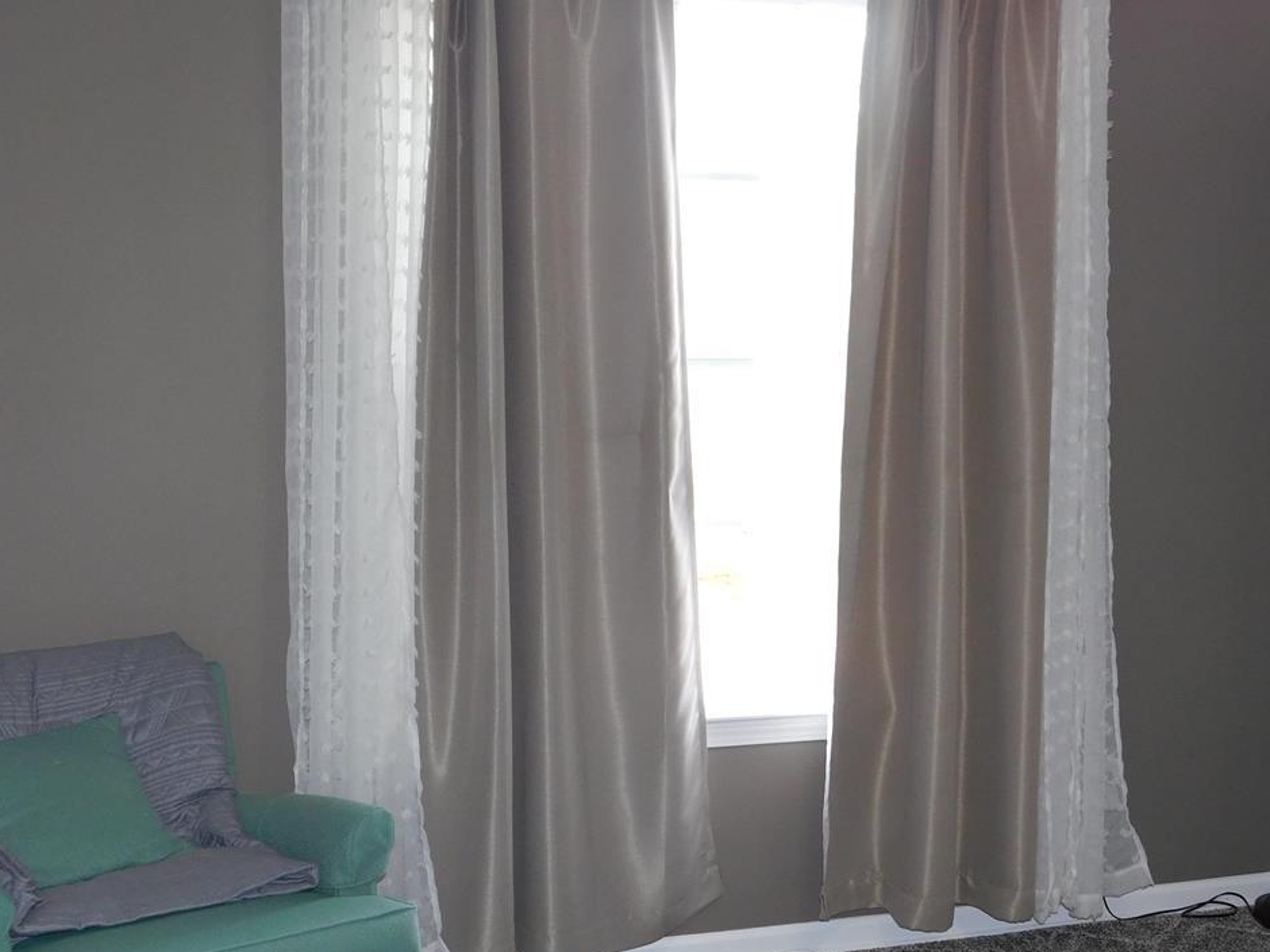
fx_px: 1798
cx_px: 623
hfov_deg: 38.9
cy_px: 625
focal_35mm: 49
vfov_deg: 29.5
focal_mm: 6.3
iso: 200
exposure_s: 1/30
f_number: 3.5
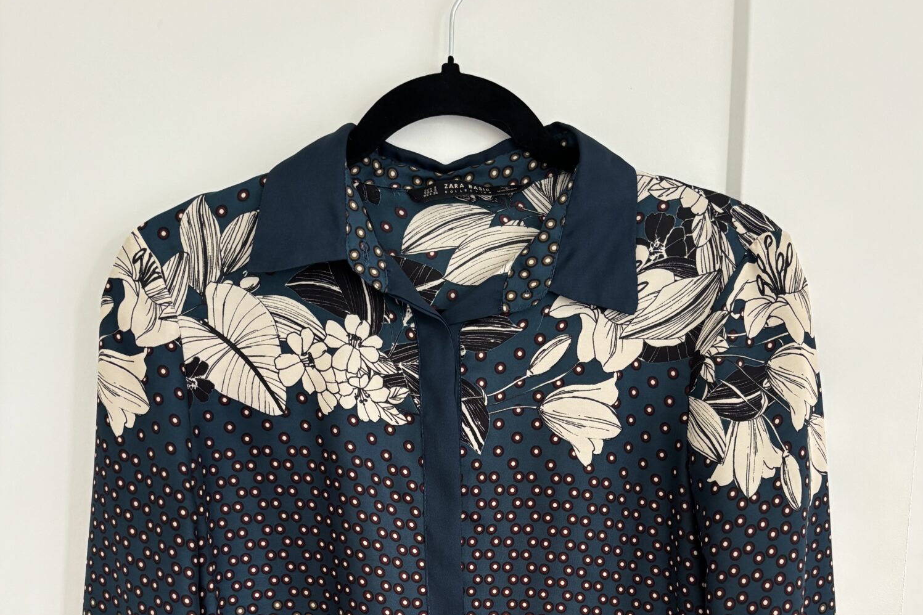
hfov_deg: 51.9
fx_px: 949
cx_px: 469
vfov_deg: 33.3
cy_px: 594
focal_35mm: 37
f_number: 1.6
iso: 200
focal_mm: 5.96
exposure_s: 1/60
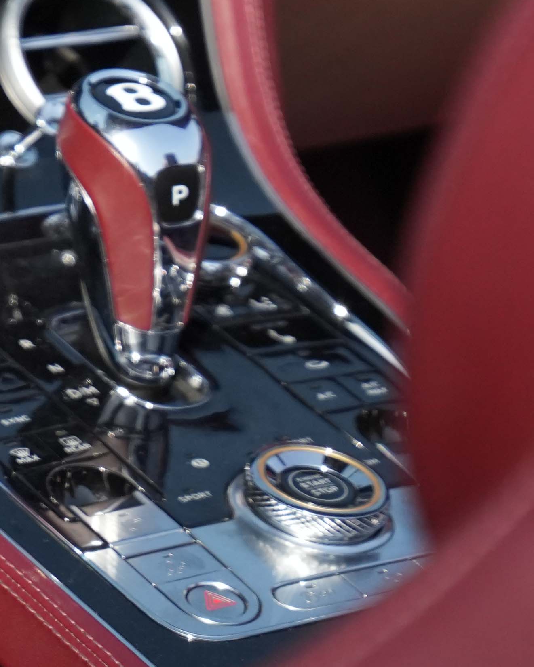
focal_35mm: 254
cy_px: -222
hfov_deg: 5.9
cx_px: -640
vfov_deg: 7.5
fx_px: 5021
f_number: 4
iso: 1600
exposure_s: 1/8000
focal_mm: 63.8
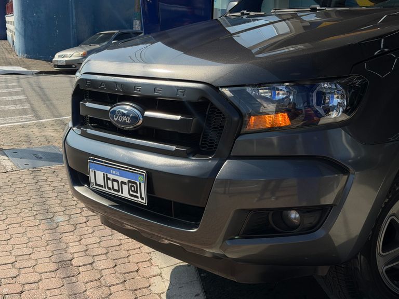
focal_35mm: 48
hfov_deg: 39.7
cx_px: 200
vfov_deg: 30.3
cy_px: 150
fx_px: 553
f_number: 1.78
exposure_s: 1/4098
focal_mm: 6.76
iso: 64
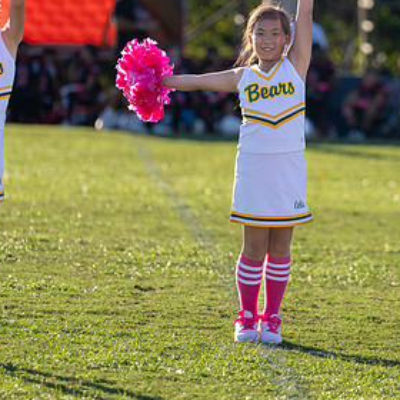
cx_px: 271
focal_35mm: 347
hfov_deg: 5.0
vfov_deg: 5.0
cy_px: 114
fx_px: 4536
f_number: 2.8
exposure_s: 1/2500
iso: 500
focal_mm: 171
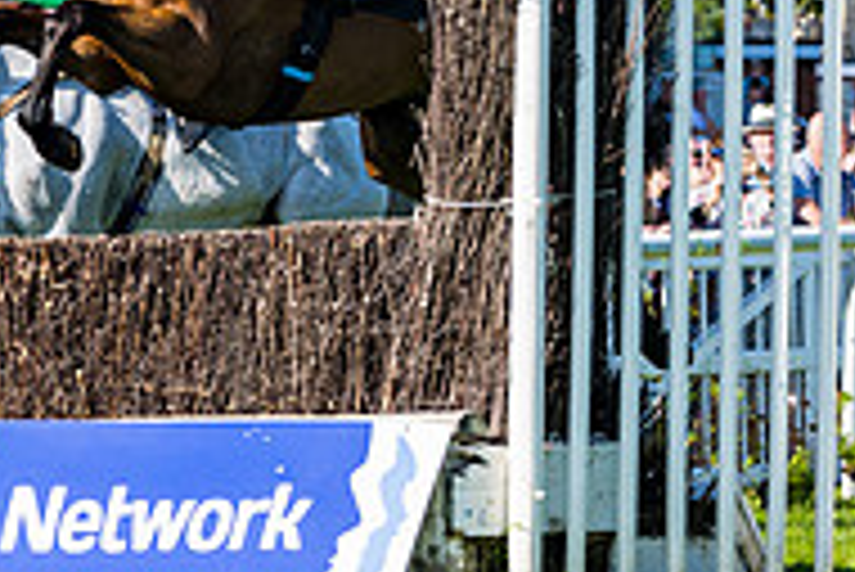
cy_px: 211
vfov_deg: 3.5
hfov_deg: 5.3
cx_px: 278
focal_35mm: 389
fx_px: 9246
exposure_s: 1/1250
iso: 100
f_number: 4
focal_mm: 95
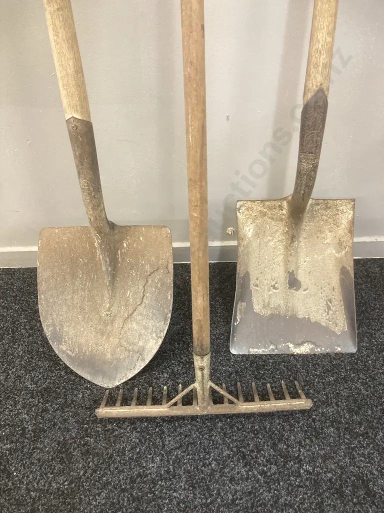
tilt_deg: -41.4
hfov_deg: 49.7
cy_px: 256
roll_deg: +2.4
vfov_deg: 63.4
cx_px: 192
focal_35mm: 28
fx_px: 414
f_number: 1.8
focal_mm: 3.99
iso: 250
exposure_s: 1/50
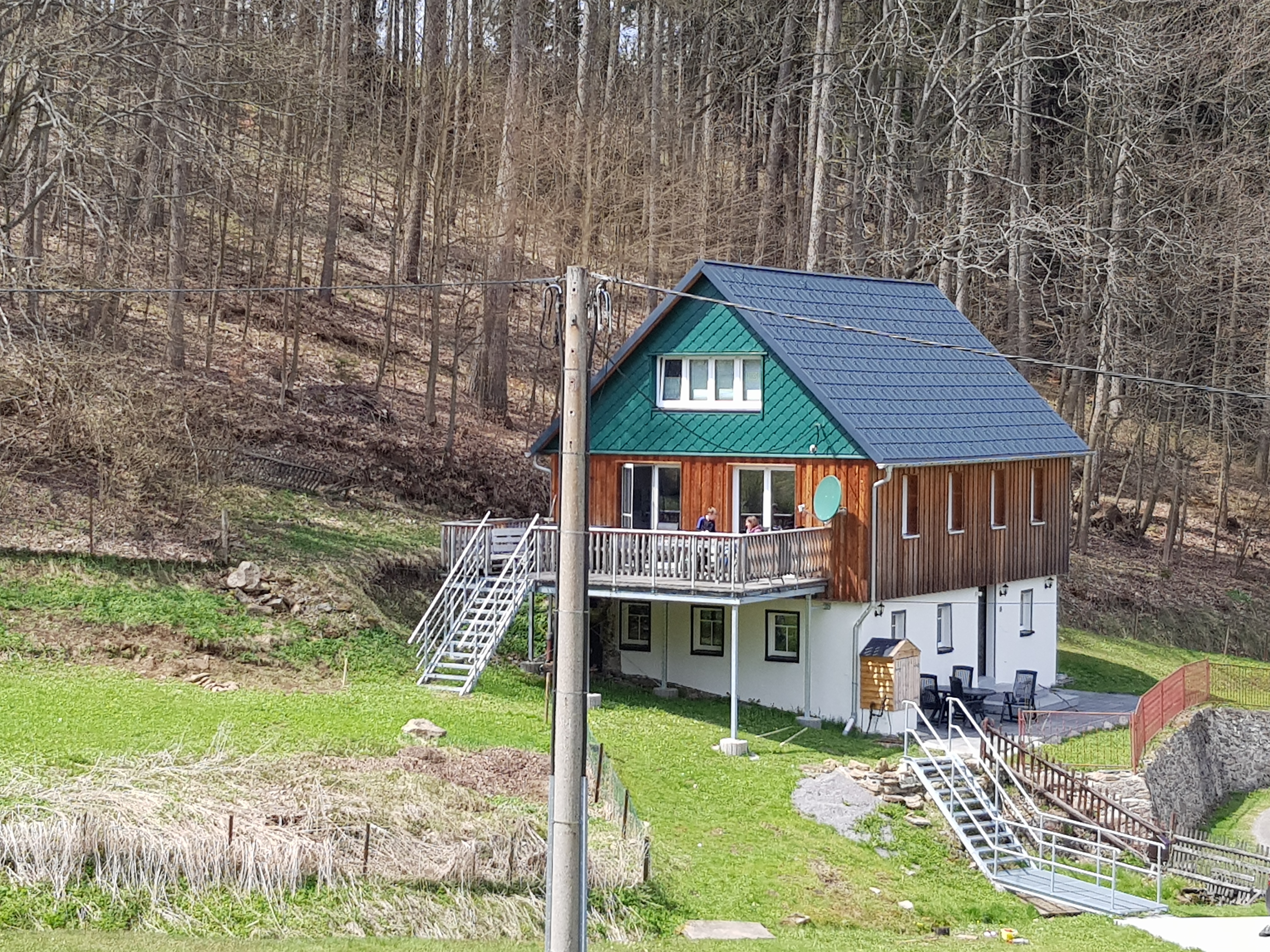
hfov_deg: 67.3
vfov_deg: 53.1
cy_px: 476
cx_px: 635
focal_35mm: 26
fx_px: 954
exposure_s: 1/898
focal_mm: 4.2
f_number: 1.7
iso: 40
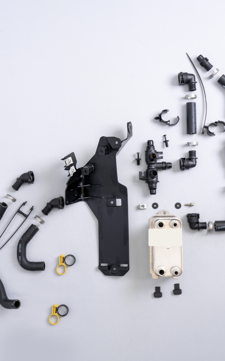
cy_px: 196
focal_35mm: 55
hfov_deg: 23.6
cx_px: 110
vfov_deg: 36.9
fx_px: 540
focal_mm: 40
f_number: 10
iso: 100
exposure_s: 1/30
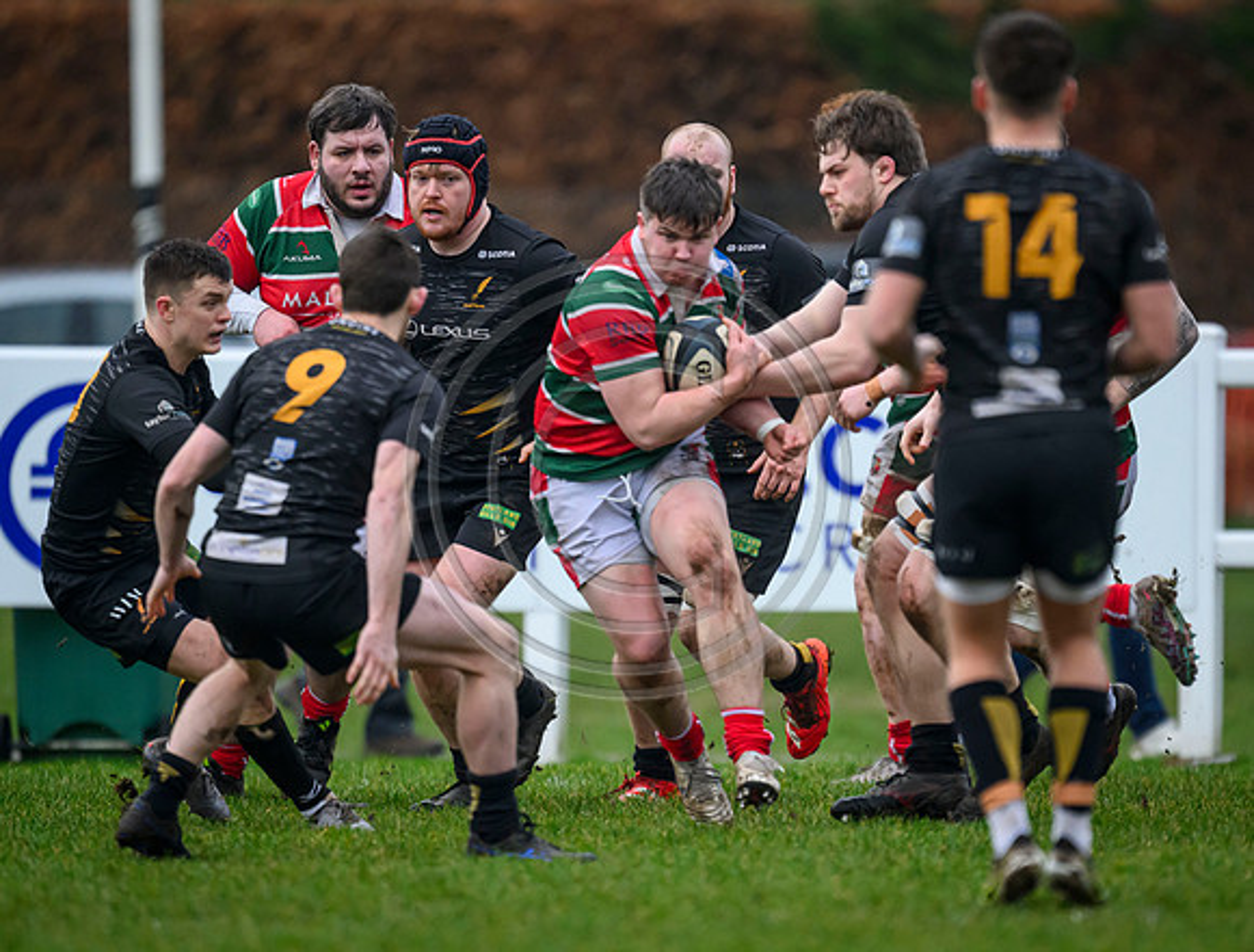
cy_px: 552
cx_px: 734
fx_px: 28529
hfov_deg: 2.5
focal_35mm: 784
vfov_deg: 1.9
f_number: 4
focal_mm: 560
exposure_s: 1/1600
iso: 2500
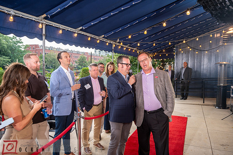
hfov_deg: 64.6
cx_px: 116
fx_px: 184
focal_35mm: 28
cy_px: 78
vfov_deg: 45.6
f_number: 4
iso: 800
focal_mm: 28.5
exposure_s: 1/125
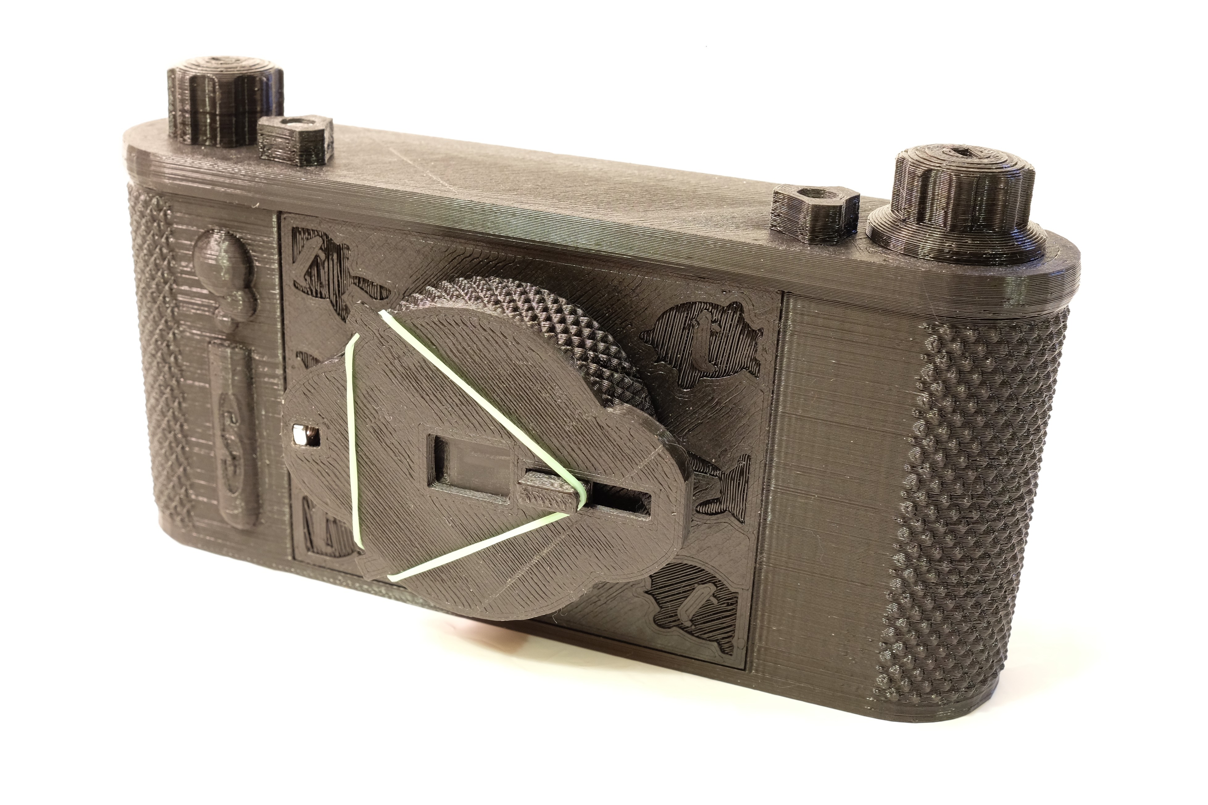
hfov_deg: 54.4
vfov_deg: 37.8
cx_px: 604
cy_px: 402
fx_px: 1174
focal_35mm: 35
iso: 800
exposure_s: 1.3
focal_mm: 23
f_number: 9
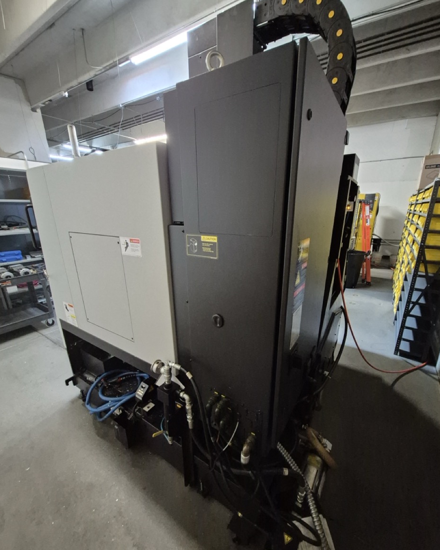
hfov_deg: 88.0
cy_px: 286
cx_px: 223
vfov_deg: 100.7
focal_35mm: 14
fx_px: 228
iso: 1250
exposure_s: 1/60
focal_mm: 1.74
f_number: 2.2
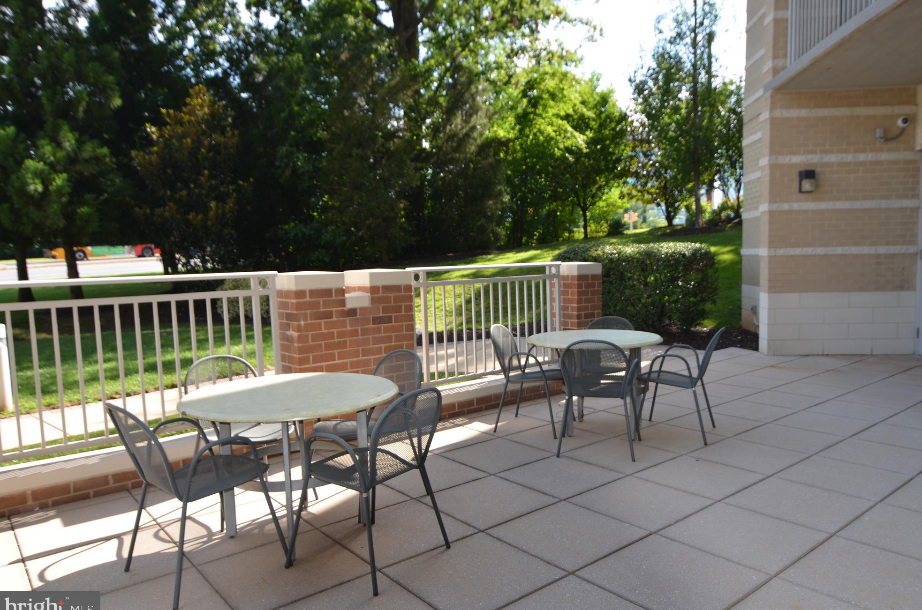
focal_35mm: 25
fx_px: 639
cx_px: 477
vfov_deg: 51.1
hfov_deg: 71.6
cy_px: 307
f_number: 4.5
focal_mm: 16
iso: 100
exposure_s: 1/200
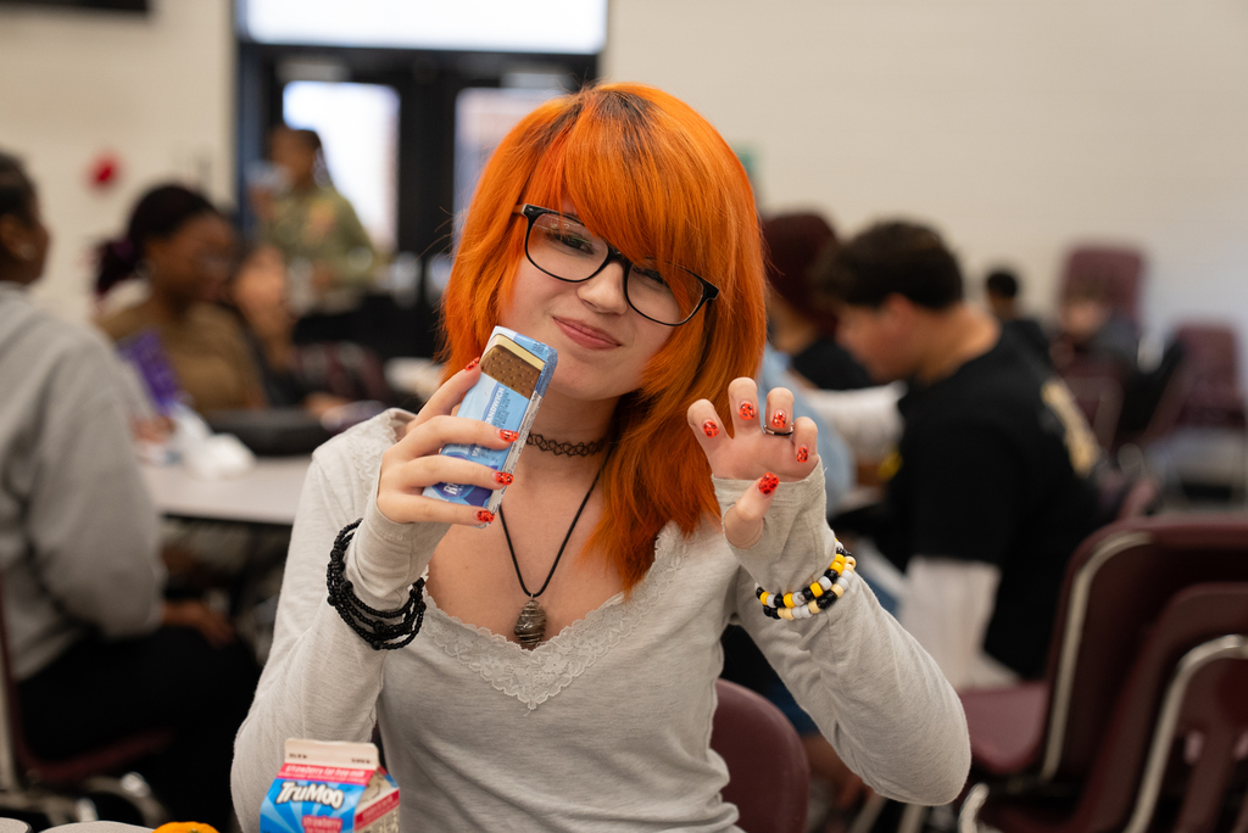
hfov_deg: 33.9
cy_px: 416
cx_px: 624
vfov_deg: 23.0
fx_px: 2046
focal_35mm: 59
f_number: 2.8
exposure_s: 1/160
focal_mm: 59
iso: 2000
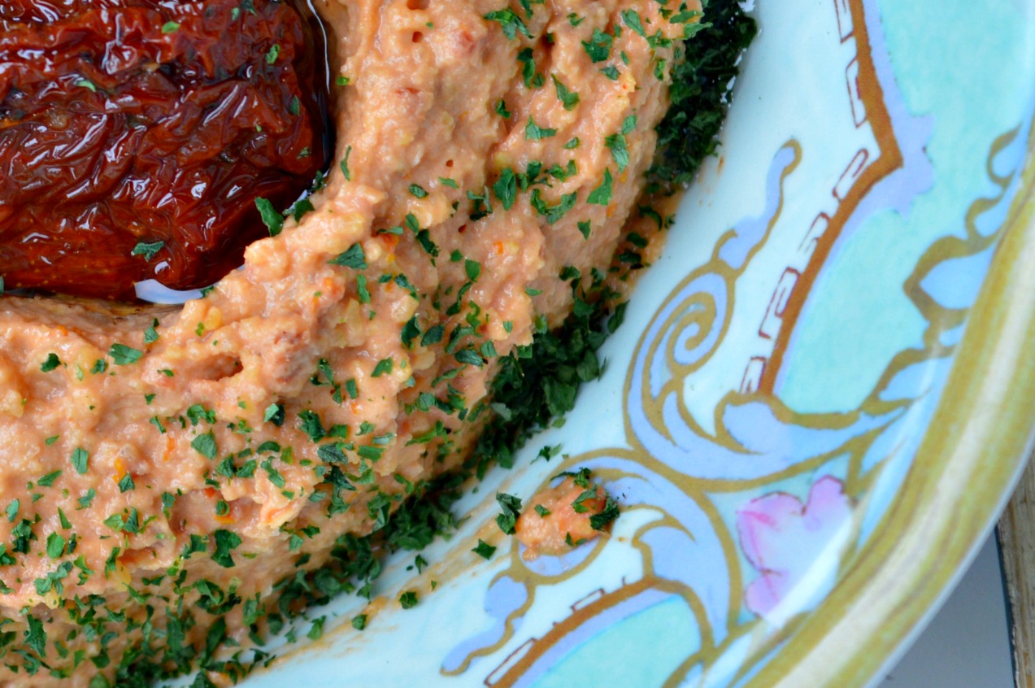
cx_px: -126
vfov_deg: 6.3
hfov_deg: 9.5
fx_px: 6184
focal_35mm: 215
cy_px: -153
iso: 200
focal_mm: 55
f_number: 5.6
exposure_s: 1/15
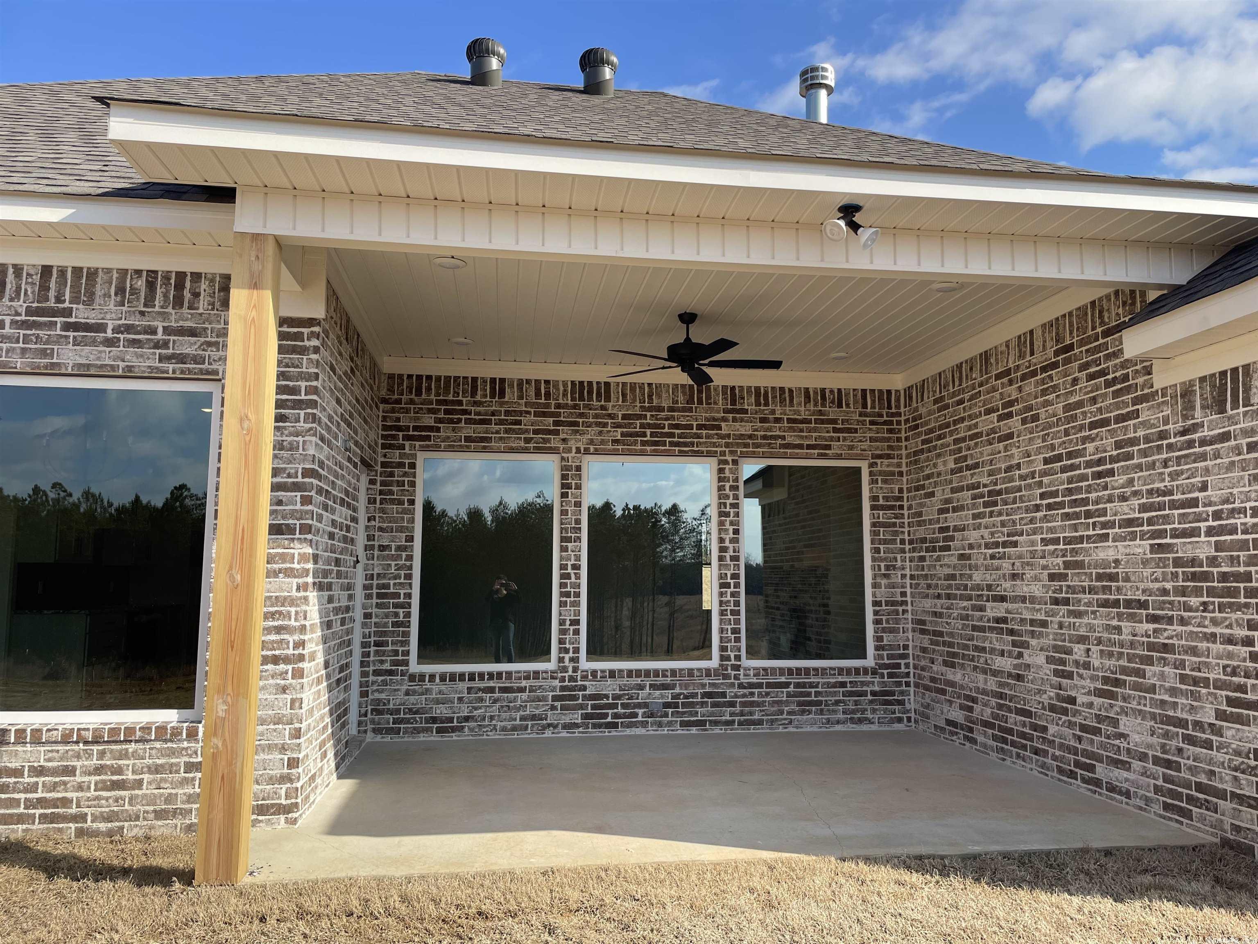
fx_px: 945
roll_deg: +0.6
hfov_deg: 67.3
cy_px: 472
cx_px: 629
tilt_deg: +6.3
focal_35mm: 26
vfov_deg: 53.1
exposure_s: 1/2174
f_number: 1.6
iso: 32
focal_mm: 4.2
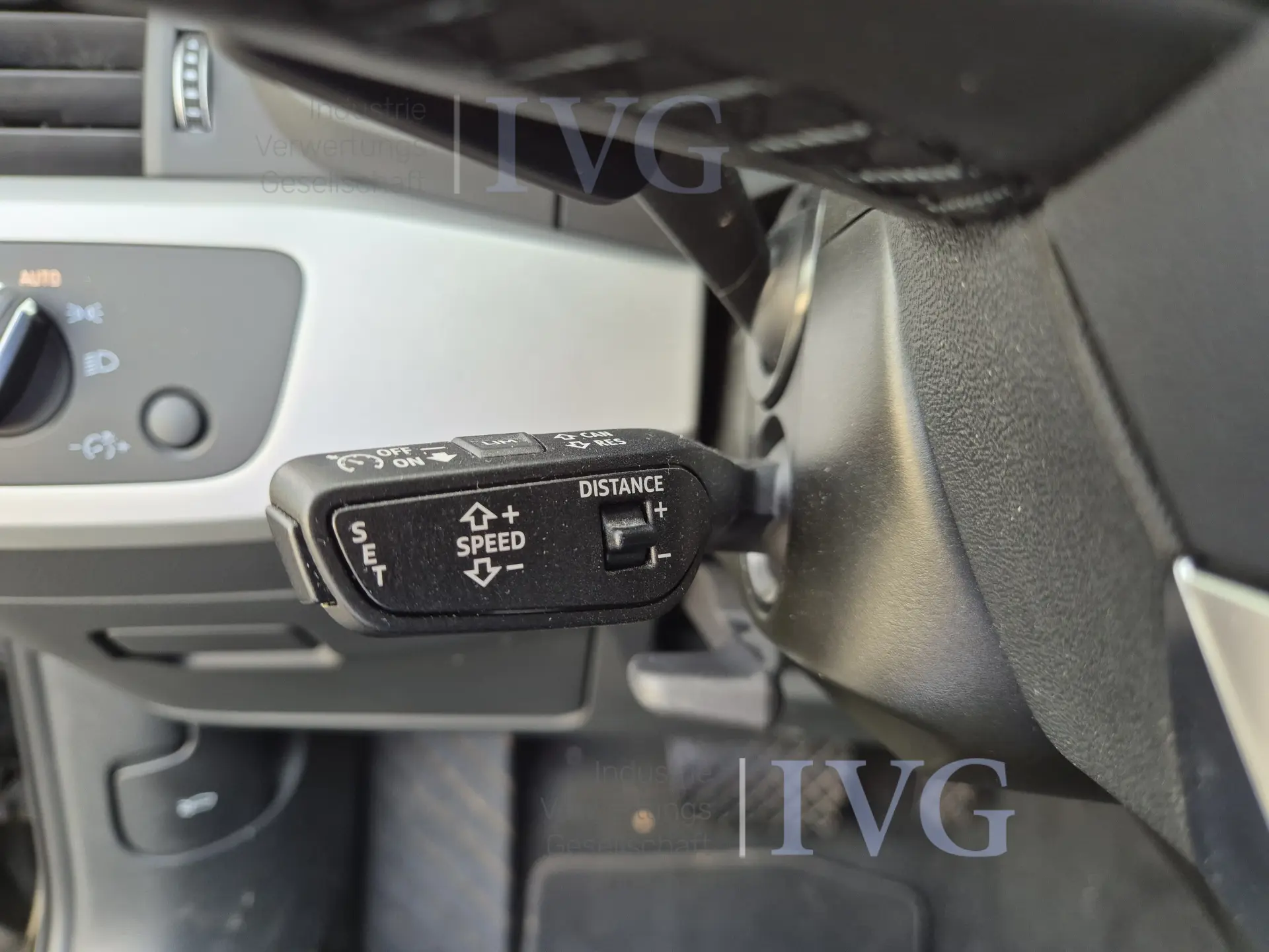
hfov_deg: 73.9
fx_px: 843
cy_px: 476
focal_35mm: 23
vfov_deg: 58.9
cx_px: 634
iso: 200
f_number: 1.8
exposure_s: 1/180
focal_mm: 5.4
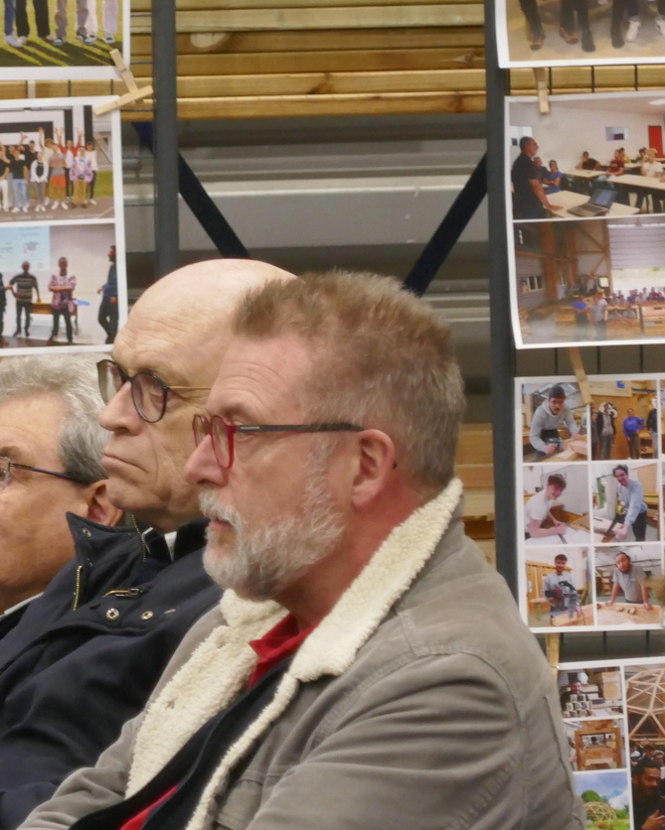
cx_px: -26
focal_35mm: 397
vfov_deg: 4.9
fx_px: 9765
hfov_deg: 3.9
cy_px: 504
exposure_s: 1/25
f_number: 5.9
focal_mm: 80.4
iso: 1600
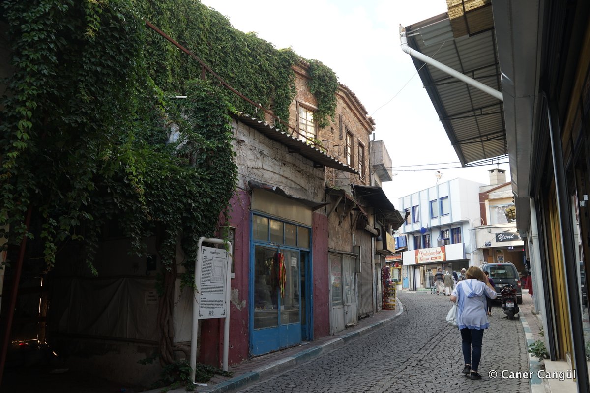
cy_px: 196
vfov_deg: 43.6
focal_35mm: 30
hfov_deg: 61.9
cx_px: 295
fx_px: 492
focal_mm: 30
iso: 160
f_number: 7.1
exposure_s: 1/60
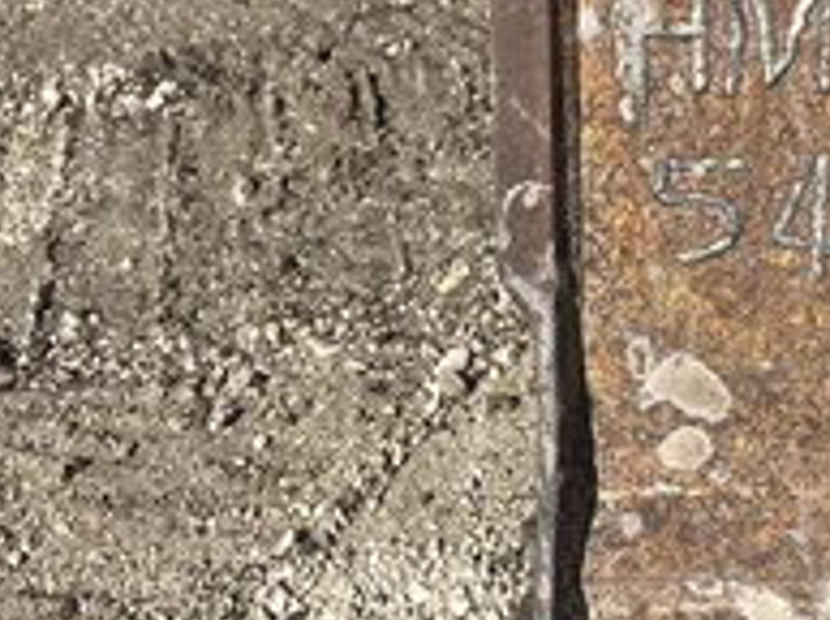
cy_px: 121
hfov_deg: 34.2
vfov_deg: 26.4
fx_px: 1292
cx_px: 697
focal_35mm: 54
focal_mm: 5.1
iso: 50
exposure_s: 1/4651
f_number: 1.6
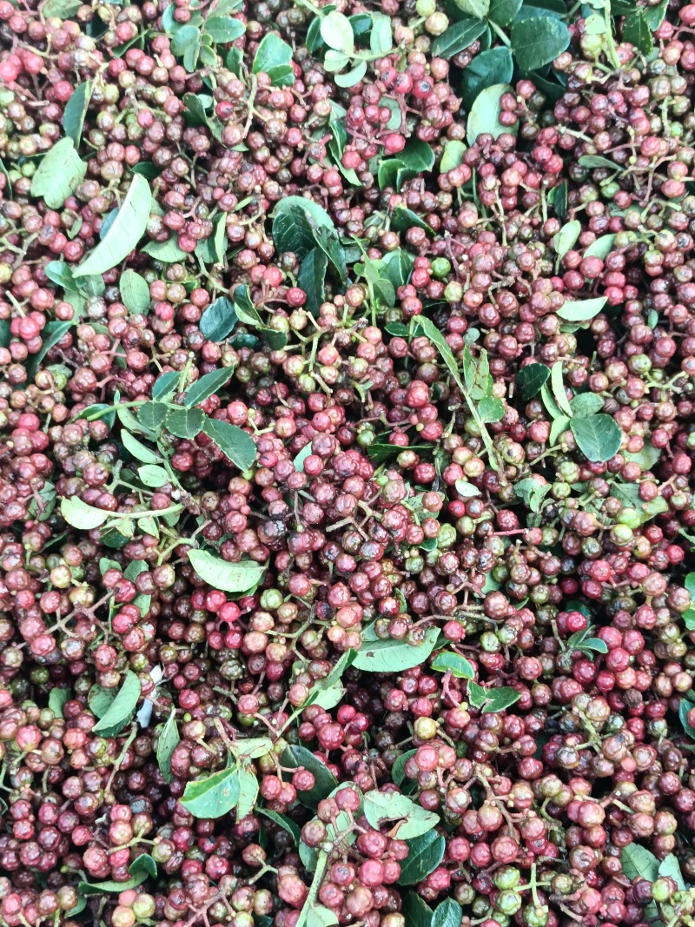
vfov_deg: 38.2
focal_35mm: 50
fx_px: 1339
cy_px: 464
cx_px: 348
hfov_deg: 29.1
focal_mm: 4.7
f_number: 1.7
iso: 165
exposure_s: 1/50
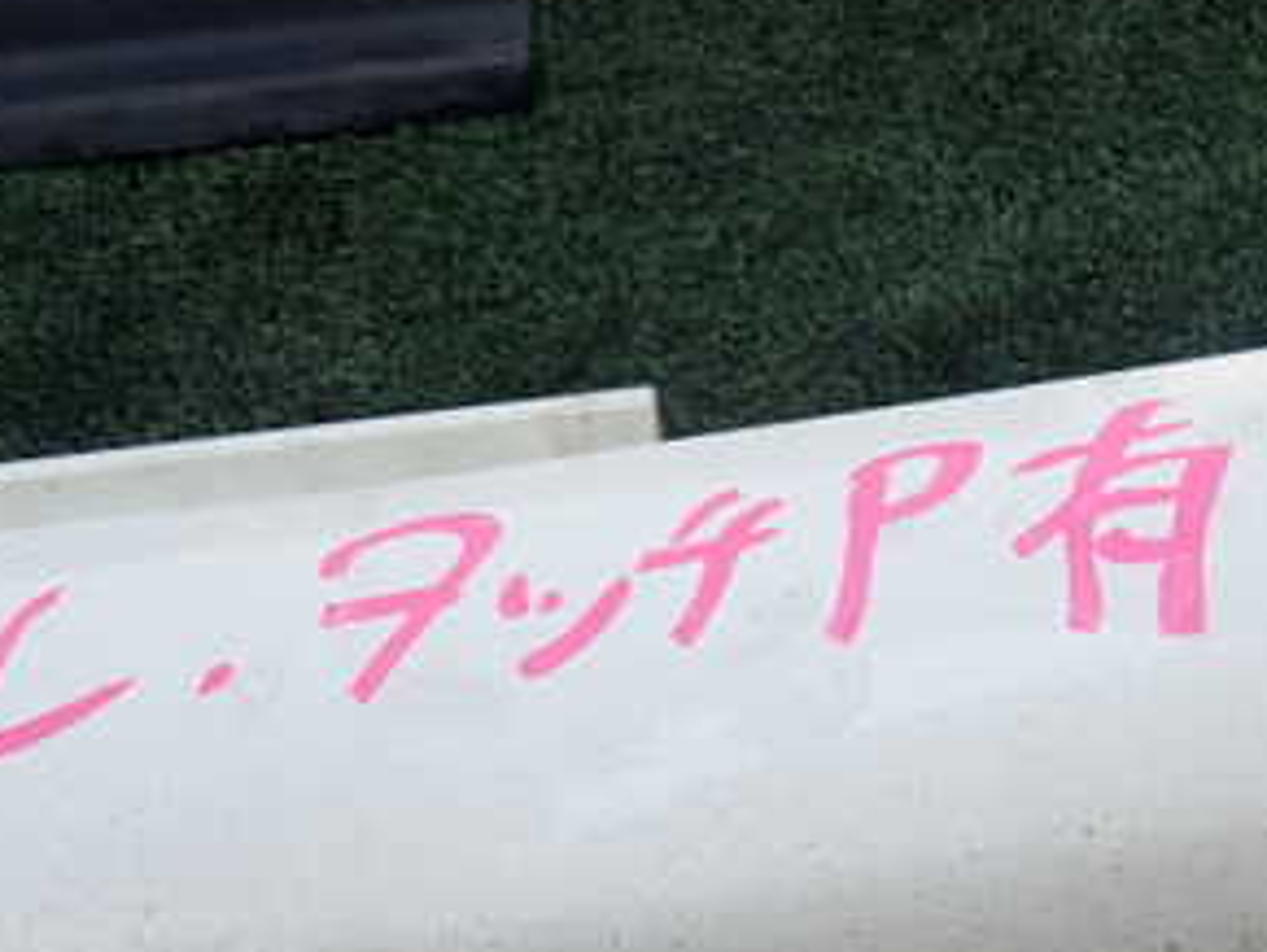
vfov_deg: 23.7
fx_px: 2271
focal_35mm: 62
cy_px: 463
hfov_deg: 29.5
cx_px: 1210
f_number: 3.2
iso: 100
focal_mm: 5.4
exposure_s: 1/320
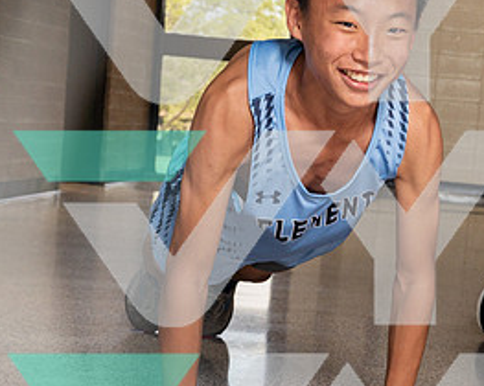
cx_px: 415
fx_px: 1346
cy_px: 245
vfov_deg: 16.3
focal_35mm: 94
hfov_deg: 20.1
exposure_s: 1/250
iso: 800
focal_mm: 40
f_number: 5.6
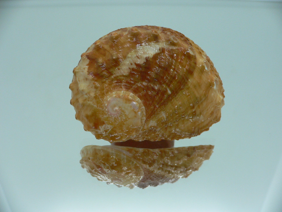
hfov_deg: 52.6
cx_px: 141
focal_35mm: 35
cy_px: 106
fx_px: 285
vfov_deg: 40.7
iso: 100
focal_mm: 4.6
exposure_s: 1/60
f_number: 2.8
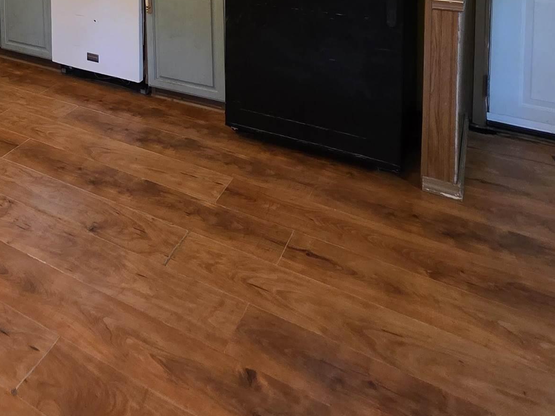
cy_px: -103
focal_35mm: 34
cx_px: 72
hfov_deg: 49.1
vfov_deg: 32.9
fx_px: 545
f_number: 1.9
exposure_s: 1/60
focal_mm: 2.2
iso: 500
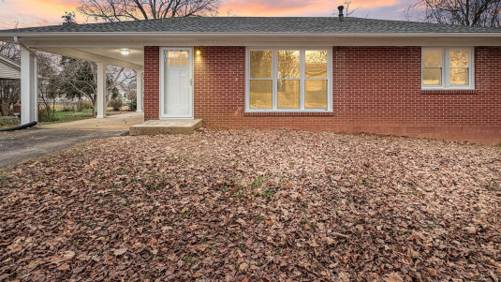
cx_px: 265
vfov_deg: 58.3
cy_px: 138
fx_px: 252
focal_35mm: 19
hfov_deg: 89.5
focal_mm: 2.22
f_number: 2.2
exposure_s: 1/60
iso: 250
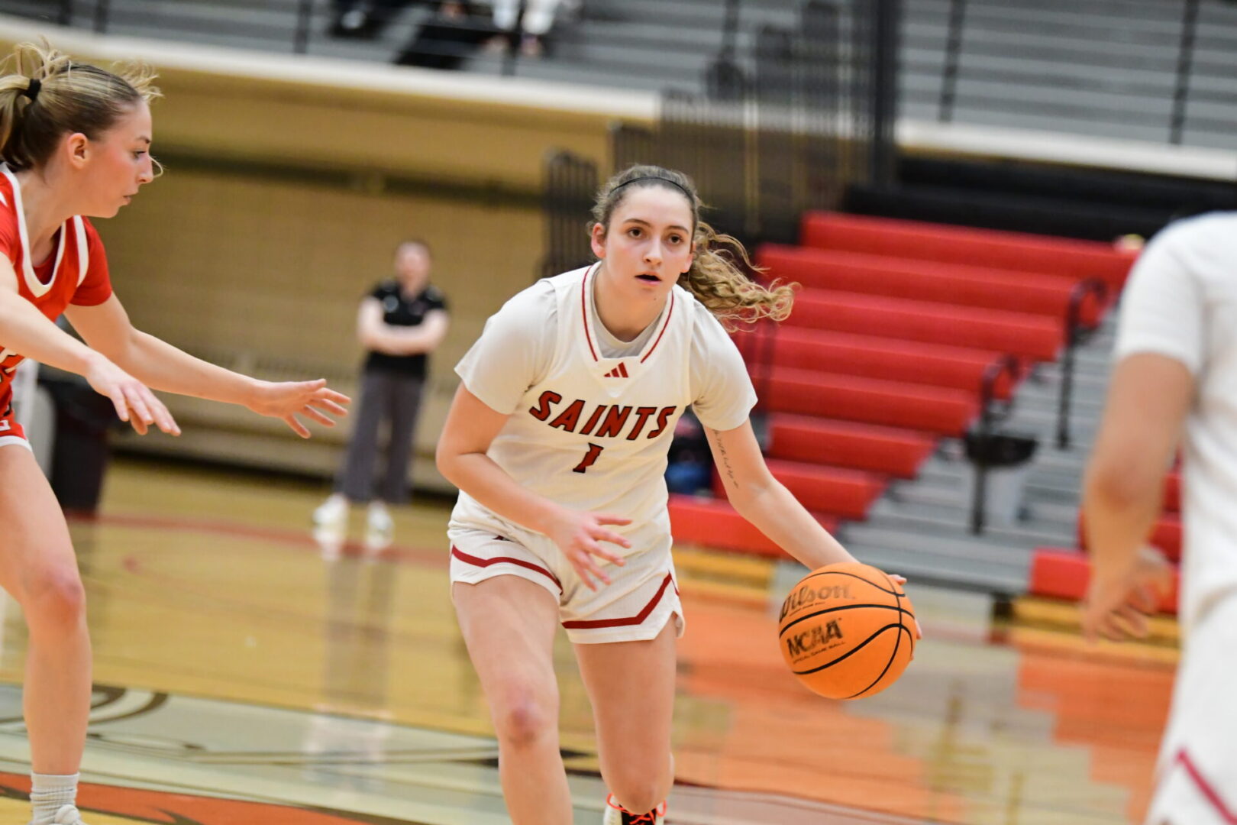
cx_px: 618
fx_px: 6442
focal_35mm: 188
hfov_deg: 11.0
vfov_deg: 7.3
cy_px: 412
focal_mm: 125
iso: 6400
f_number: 2.8
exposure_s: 1/800
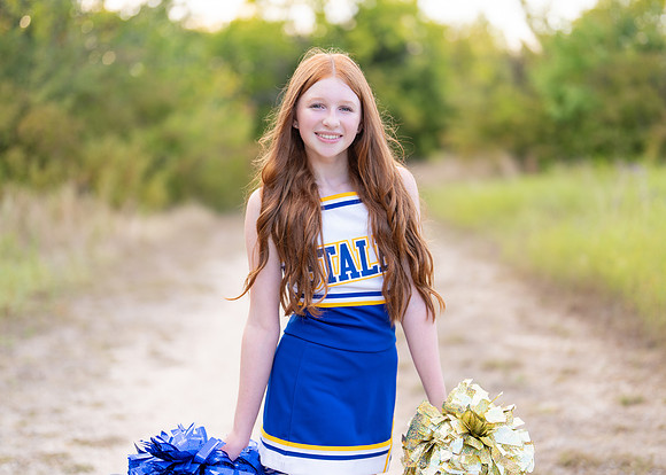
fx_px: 1049
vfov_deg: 25.5
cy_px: 241
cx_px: 338
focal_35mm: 55
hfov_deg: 35.2
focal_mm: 50
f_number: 1.2
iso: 100
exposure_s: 1/500
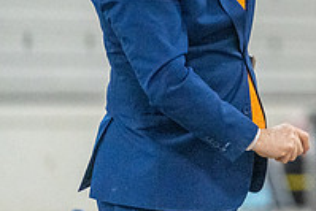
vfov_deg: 2.6
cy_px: 1
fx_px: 4699
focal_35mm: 535
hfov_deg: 3.8
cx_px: 459
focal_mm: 184
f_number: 3.2
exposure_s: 1/400
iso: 6400
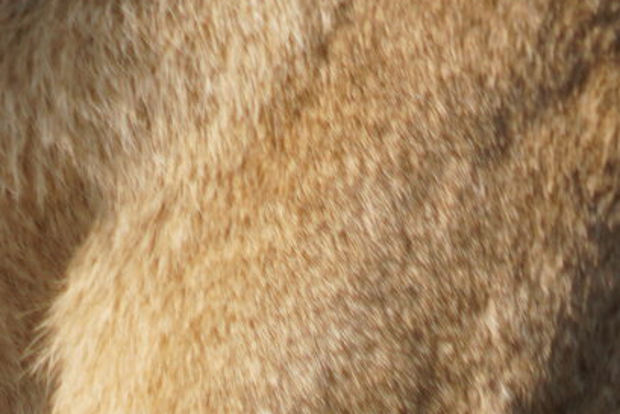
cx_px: -315
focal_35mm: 2287
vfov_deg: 0.6
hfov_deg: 0.9
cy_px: -63
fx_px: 39399
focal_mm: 240
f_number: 6.3
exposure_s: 1/400
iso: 160
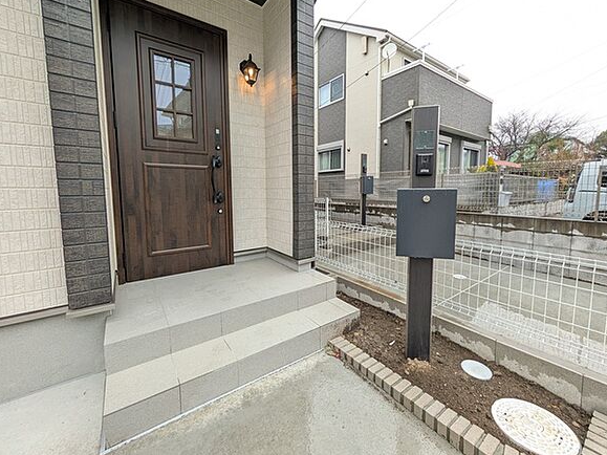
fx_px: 263
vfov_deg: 81.6
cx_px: 319
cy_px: 214
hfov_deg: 98.1
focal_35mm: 15
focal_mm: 1.83
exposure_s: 1/192
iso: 50
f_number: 2.2
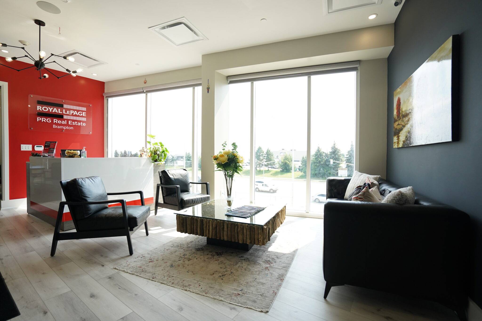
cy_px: 160
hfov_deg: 96.7
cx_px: 241
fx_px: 214
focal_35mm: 16
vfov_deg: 73.7
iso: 1250
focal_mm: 16
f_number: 4
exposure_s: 1/640
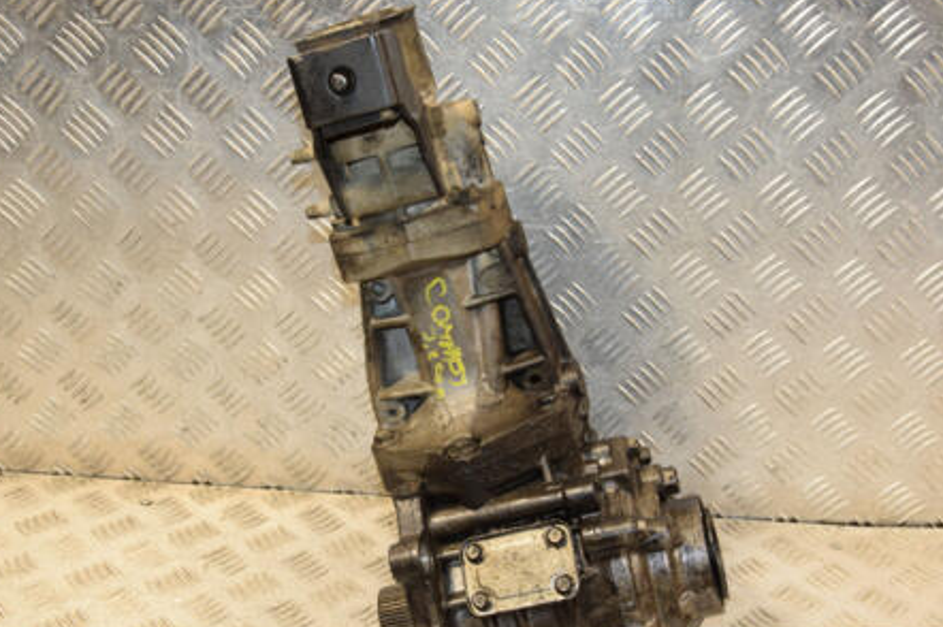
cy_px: 380
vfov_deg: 25.4
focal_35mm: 53
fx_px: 1387
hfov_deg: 37.5
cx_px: 474
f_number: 5.6
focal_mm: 26
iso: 800
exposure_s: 1/200
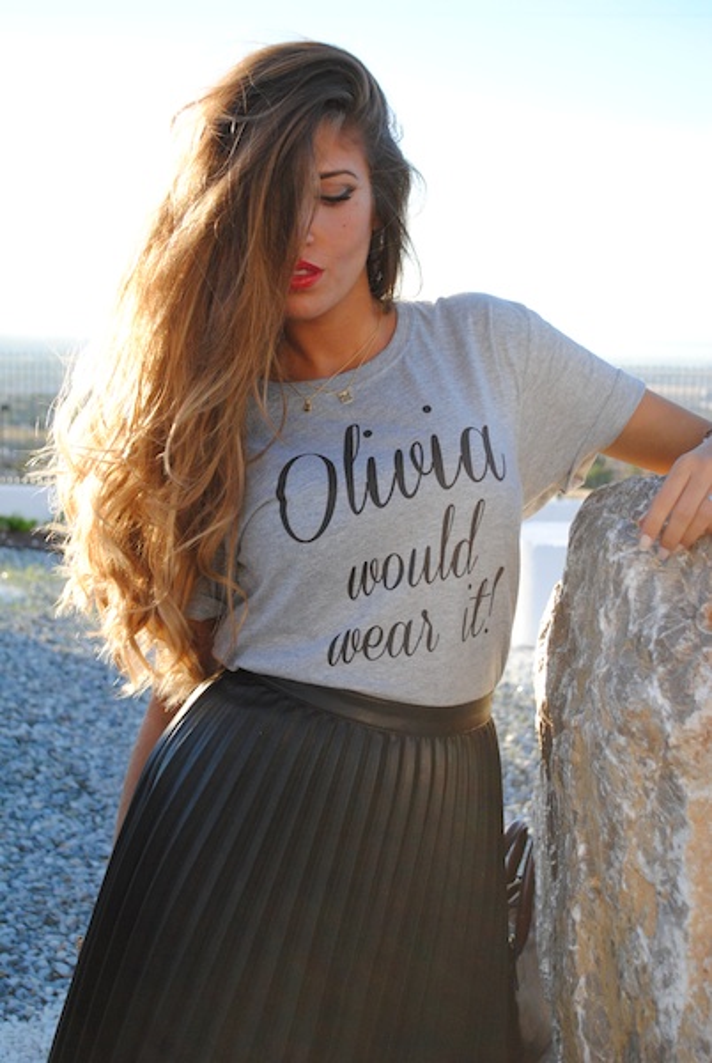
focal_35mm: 52
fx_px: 1552
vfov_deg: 37.8
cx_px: 356
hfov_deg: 25.8
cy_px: 532
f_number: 5
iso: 800
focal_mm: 35
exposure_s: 1/1000
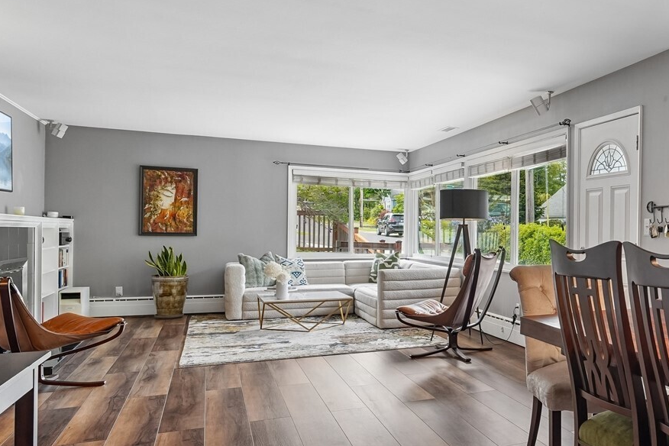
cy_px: 245
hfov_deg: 54.4
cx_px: 570
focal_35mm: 31
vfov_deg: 42.3
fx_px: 576
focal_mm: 16
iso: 1600
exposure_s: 1/40
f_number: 8
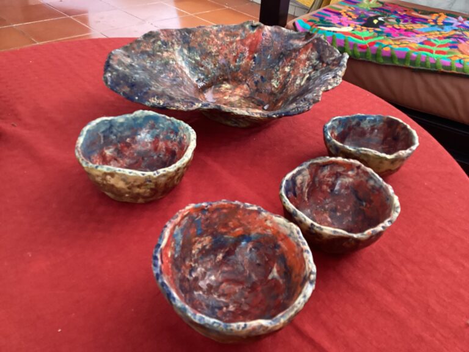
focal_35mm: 31
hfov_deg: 58.4
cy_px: 176
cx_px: 234
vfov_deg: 45.4
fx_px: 420
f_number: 2.4
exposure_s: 1/40
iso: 400
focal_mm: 3.3
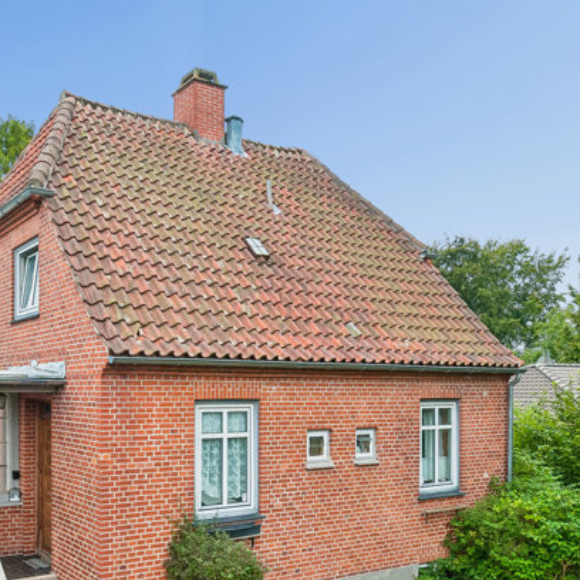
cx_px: 112
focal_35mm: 30
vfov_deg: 53.5
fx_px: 569
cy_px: 359
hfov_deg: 50.6
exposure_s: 1/320
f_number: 10
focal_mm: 12
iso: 400
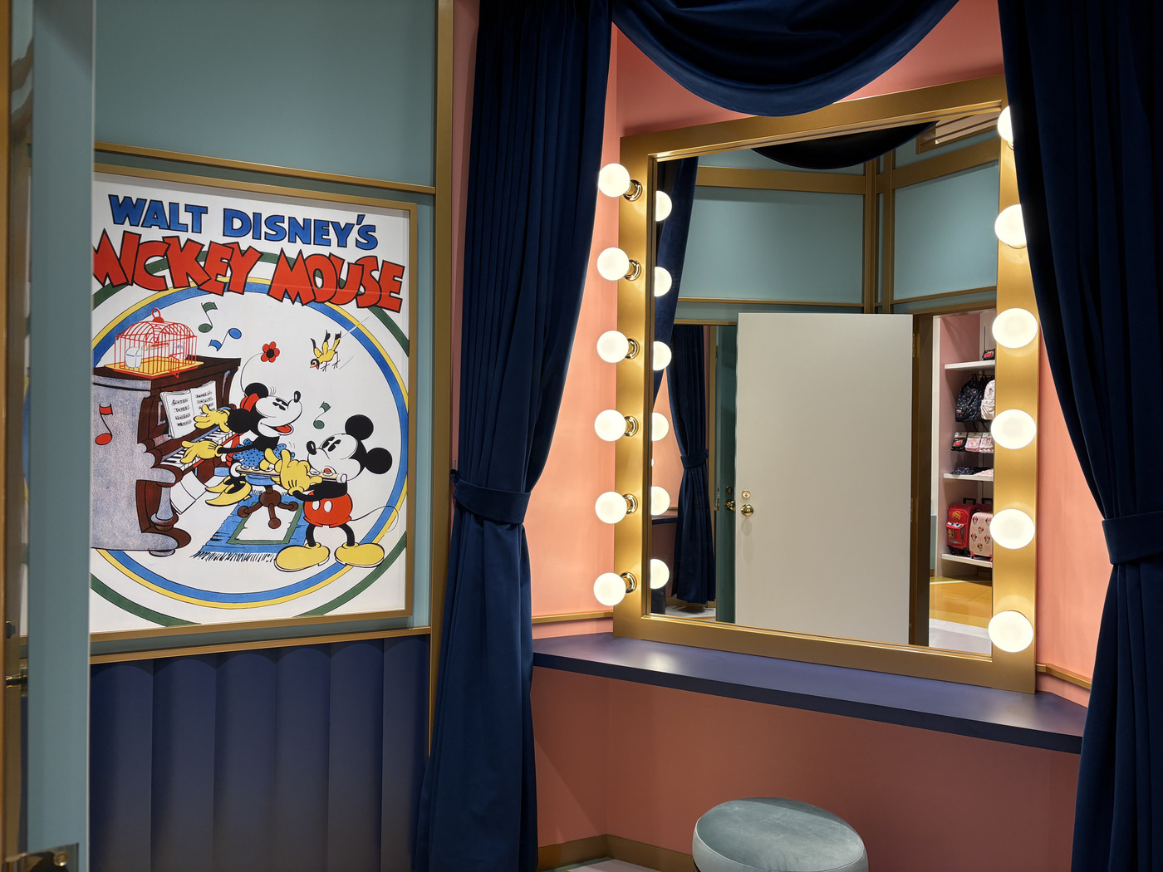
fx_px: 874
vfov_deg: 53.1
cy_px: 436
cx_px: 582
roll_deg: -1.3
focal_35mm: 26
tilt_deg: -0.4
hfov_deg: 67.3
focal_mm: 5.96
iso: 80
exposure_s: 1/231
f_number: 1.6
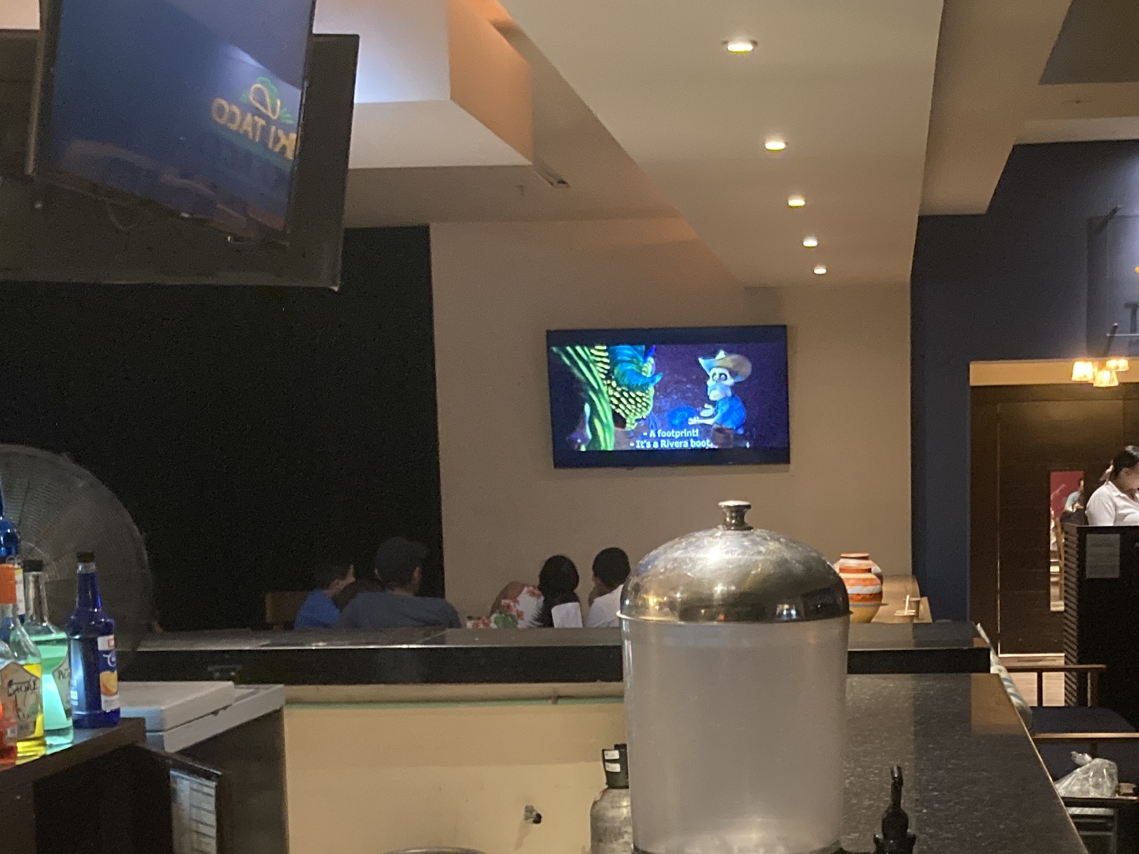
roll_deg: +0.6
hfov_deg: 33.4
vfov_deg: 25.2
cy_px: 681
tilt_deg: -6.3
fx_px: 1875
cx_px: 784
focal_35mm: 57
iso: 640
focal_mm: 3.99
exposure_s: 1/30
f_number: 1.8
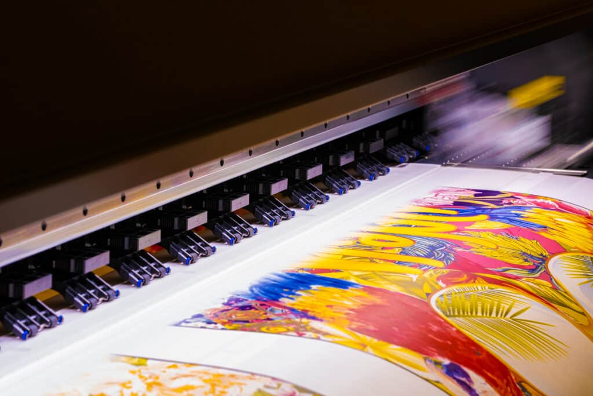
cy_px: 198
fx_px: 1977
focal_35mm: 120
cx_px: 296
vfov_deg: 11.4
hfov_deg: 17.1
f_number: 13
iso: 500
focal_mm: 80
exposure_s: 1/8
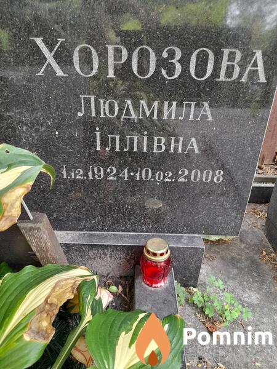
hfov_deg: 54.9
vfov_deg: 69.4
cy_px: 184
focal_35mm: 25
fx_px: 267
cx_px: 138
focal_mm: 4.6
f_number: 2
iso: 125
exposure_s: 1/50
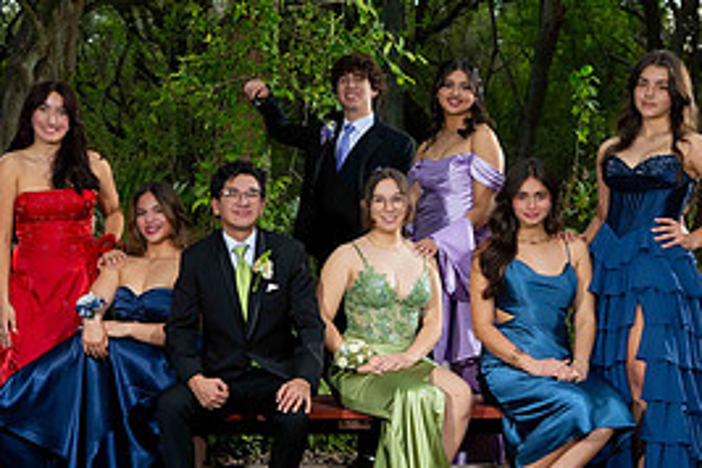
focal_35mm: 76
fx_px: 1482
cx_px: 360
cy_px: 233
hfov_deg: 26.7
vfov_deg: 17.9
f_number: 3.2
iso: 160
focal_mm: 35
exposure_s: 1/200
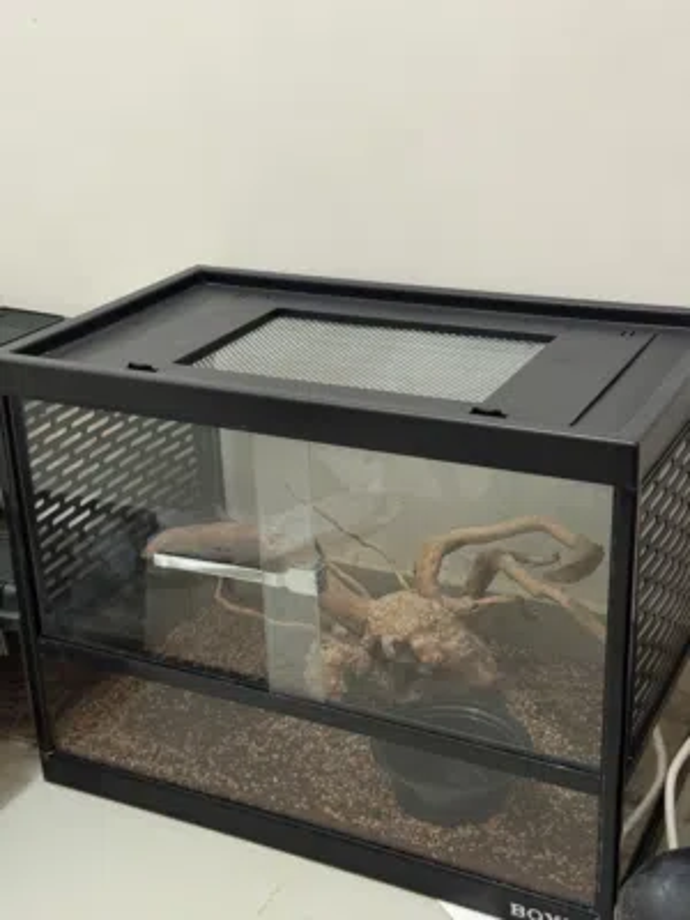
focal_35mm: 48
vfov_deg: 39.7
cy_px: 460
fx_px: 1276
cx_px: 345
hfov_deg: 30.3
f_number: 1.78
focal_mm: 6.76
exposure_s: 1/25
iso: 500
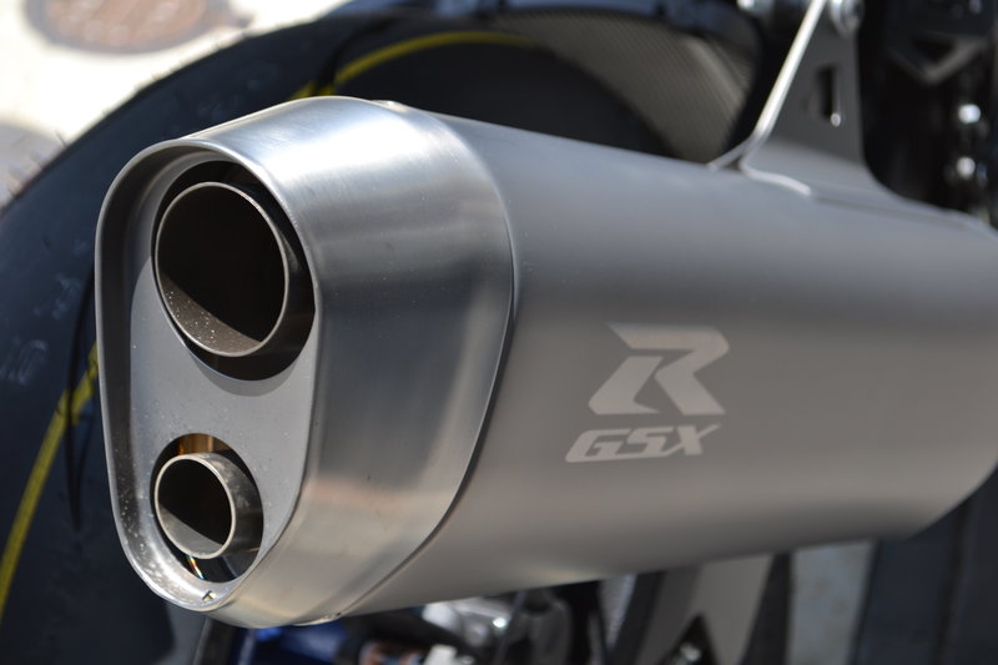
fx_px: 2286
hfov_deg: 24.6
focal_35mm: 82
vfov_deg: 16.5
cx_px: 499
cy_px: 332
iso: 100
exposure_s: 1/125
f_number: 5.6
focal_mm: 55
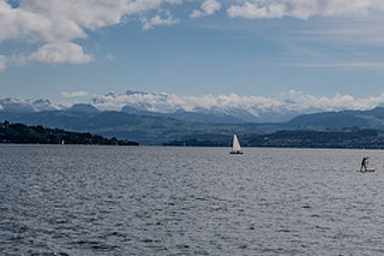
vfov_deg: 14.2
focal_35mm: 96
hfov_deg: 20.8
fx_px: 1023
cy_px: 117
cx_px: 340
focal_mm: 30.2
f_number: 5.6
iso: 160
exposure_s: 1/950
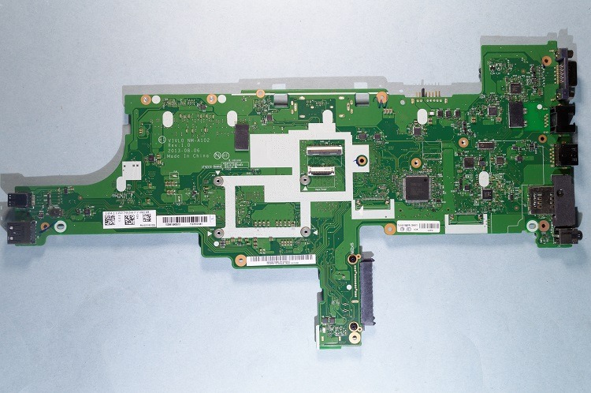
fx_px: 541
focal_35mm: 33
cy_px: 196
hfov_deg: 57.3
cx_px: 296
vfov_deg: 39.9
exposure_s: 1/5
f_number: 8
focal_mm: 22
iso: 100
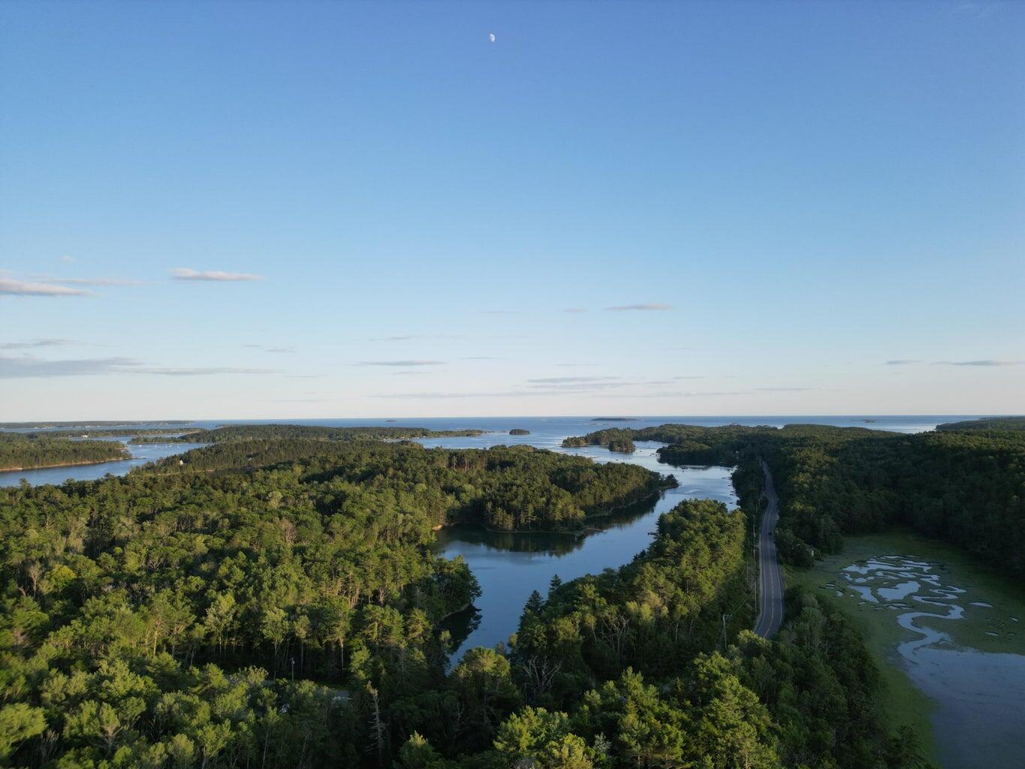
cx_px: 512
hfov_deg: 71.6
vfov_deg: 56.8
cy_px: 384
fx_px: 711
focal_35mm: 24
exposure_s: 1/1000
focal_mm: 6.72
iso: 110
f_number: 1.7
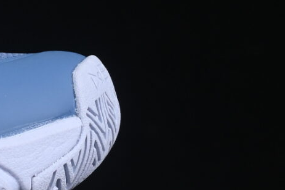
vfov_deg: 3.3
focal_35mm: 415
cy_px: -47
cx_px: -391
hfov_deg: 4.8
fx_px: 3283
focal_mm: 50
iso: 160
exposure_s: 1/80
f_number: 8
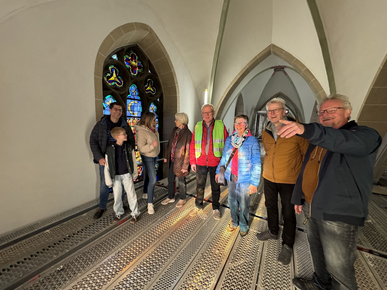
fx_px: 157
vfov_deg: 85.7
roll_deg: -2.2
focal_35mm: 14
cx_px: 194
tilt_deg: -8.7
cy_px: 145
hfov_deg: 102.1
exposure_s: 1/50
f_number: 2.2
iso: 320
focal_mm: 2.22
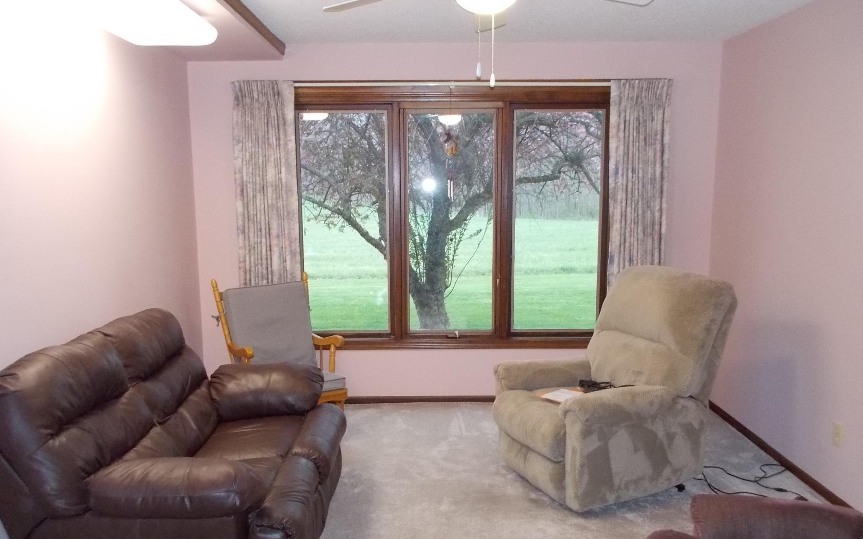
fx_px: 729
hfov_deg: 61.2
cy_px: 314
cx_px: 434
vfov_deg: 40.5
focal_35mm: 31
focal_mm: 4.1
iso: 400
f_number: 3.3
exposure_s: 1/25
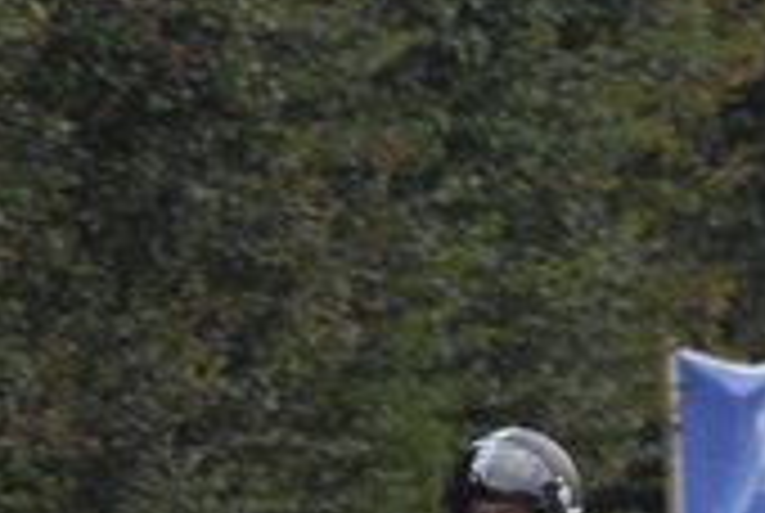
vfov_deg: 1.4
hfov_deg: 2.0
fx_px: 21581
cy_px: 907
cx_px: 1134
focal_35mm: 1014
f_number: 8
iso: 400
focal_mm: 185
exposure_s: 1/180
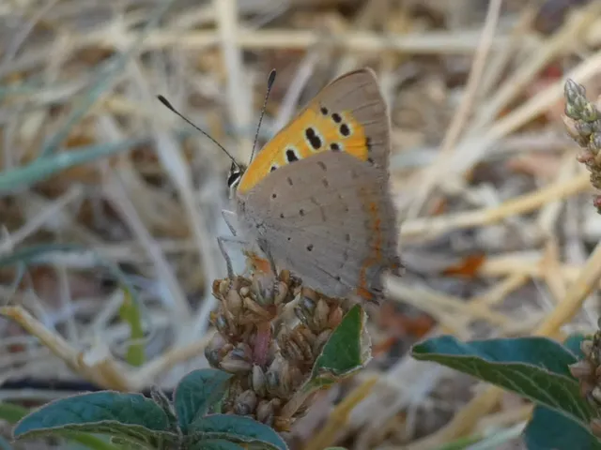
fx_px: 2726
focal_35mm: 157
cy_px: 225
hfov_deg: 12.6
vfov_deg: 9.5
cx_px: 300
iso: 80
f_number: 5.4
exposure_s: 1/80
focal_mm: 28.1
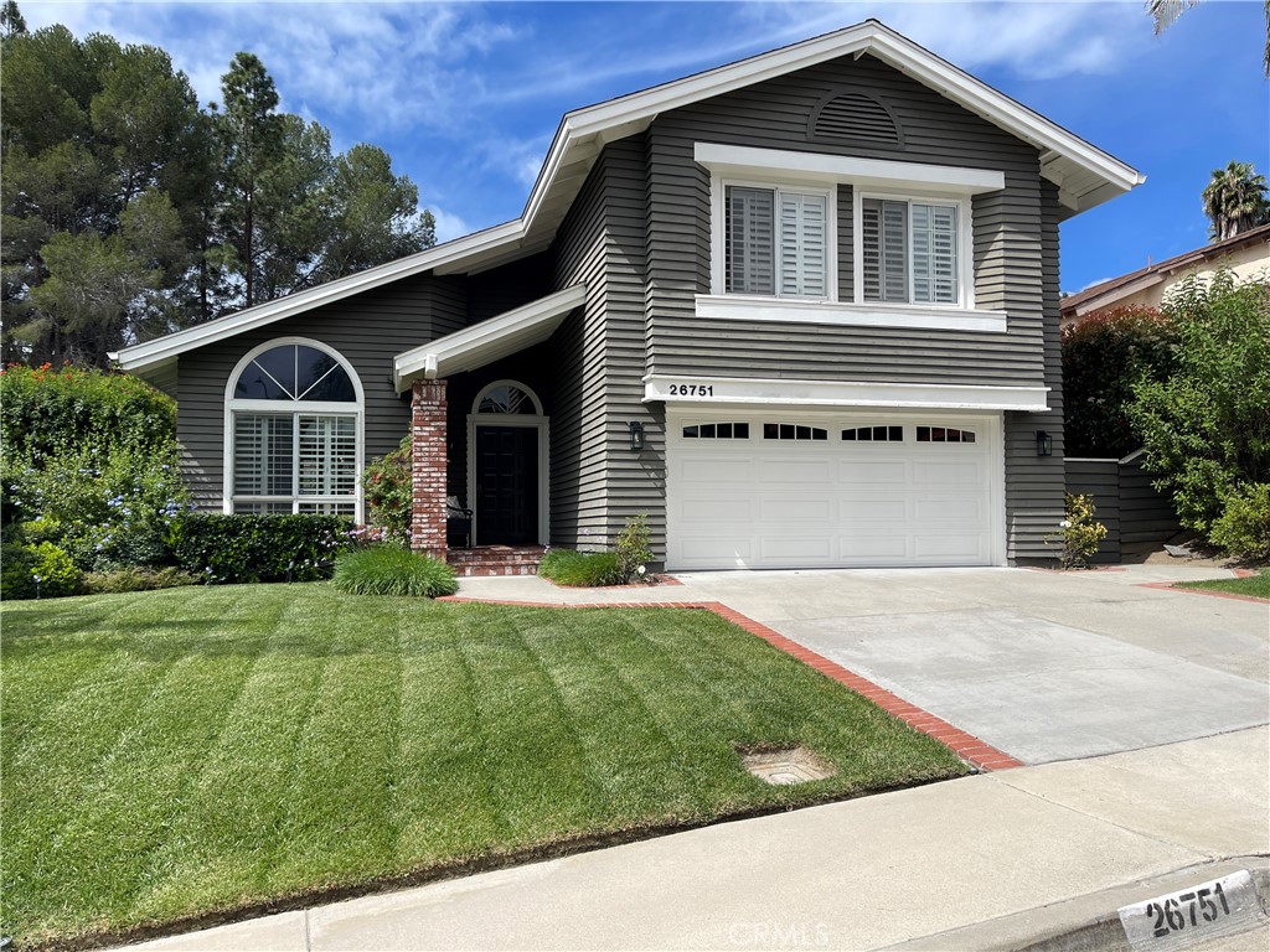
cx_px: 635
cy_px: 476
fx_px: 917
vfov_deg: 54.9
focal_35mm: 25
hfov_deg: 69.4
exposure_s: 1/4525
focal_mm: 5.1
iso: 32
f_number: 1.6
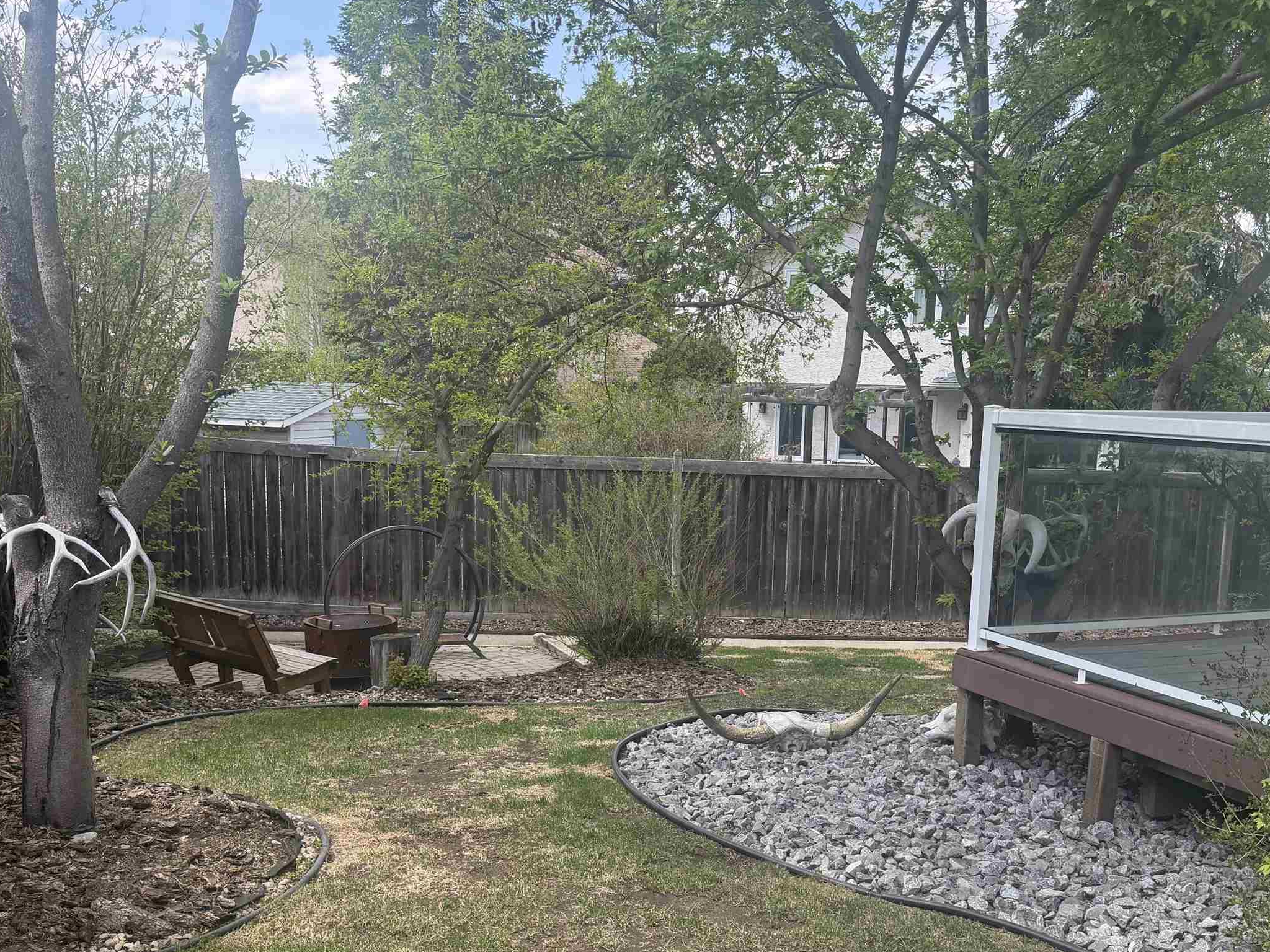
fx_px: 1321
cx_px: 607
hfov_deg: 51.3
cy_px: 560
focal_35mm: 36
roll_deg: -1.1
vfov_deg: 39.5
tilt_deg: -8.6
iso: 100
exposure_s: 1/1156
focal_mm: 6.76
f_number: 1.78
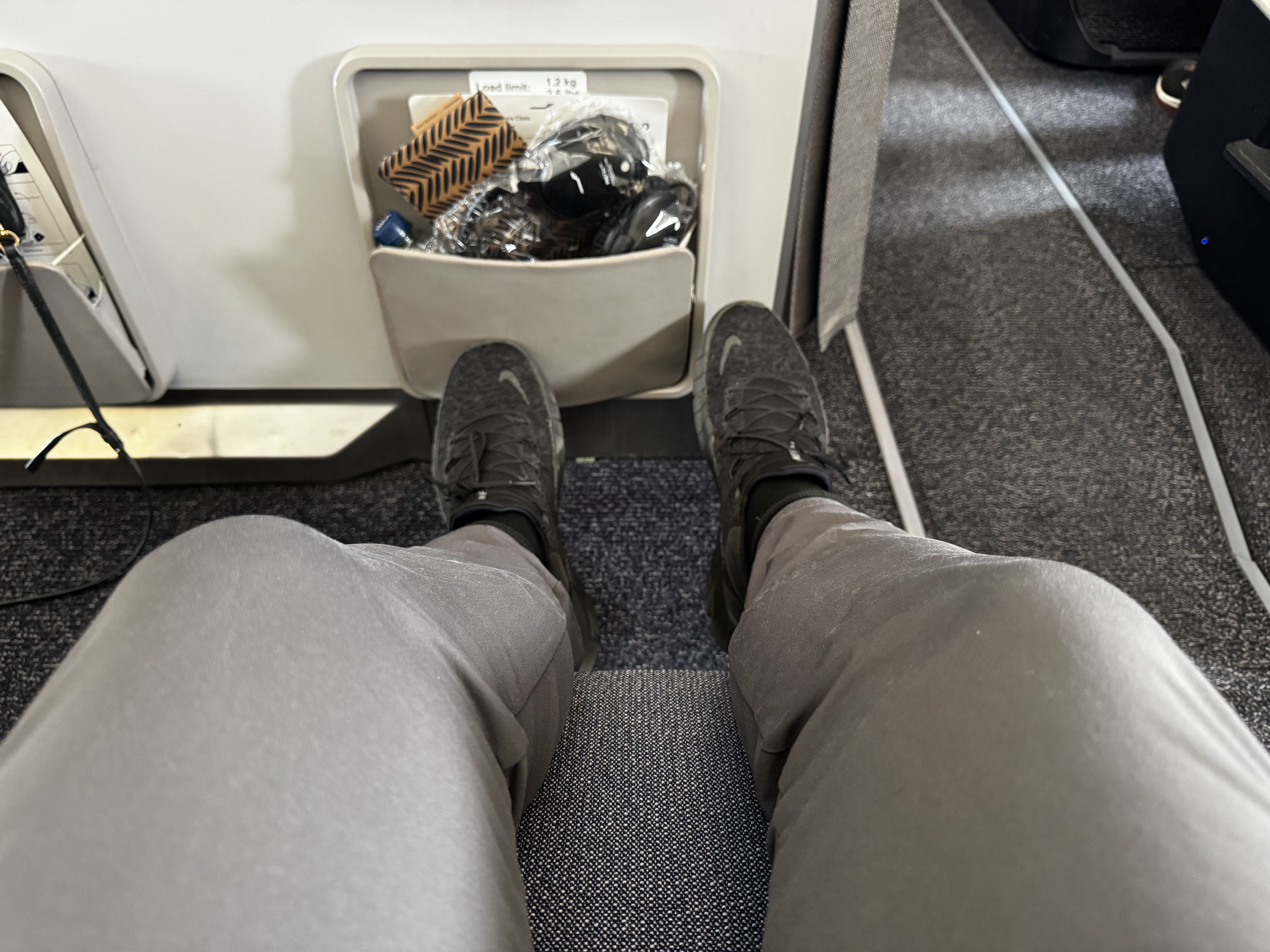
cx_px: 635
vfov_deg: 56.8
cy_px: 476
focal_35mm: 24
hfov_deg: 71.6
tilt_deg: -46.5
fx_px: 881
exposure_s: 1/54
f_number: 1.78
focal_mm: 6.76
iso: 640
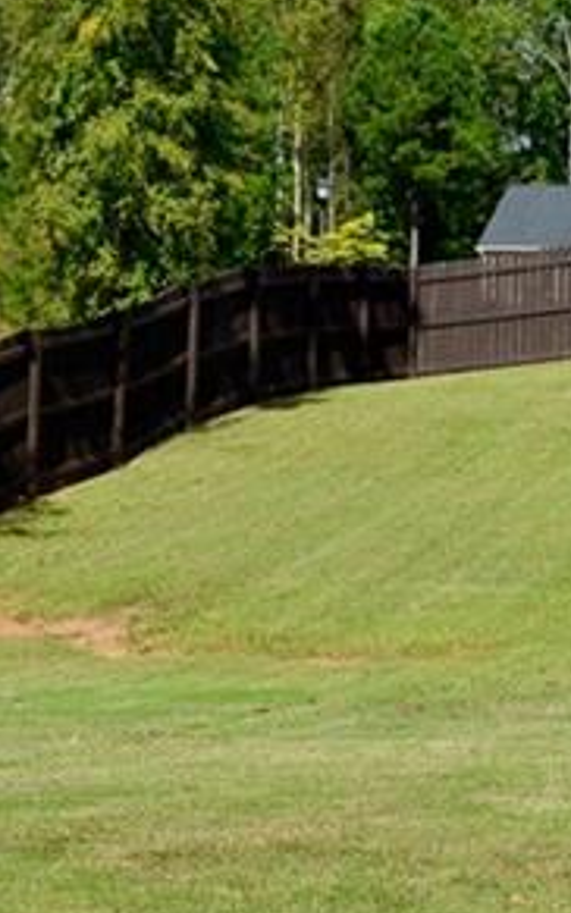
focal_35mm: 129
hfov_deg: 10.0
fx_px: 3210
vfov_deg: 16.1
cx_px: 646
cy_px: 209
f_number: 9
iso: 100
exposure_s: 1/320
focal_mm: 24
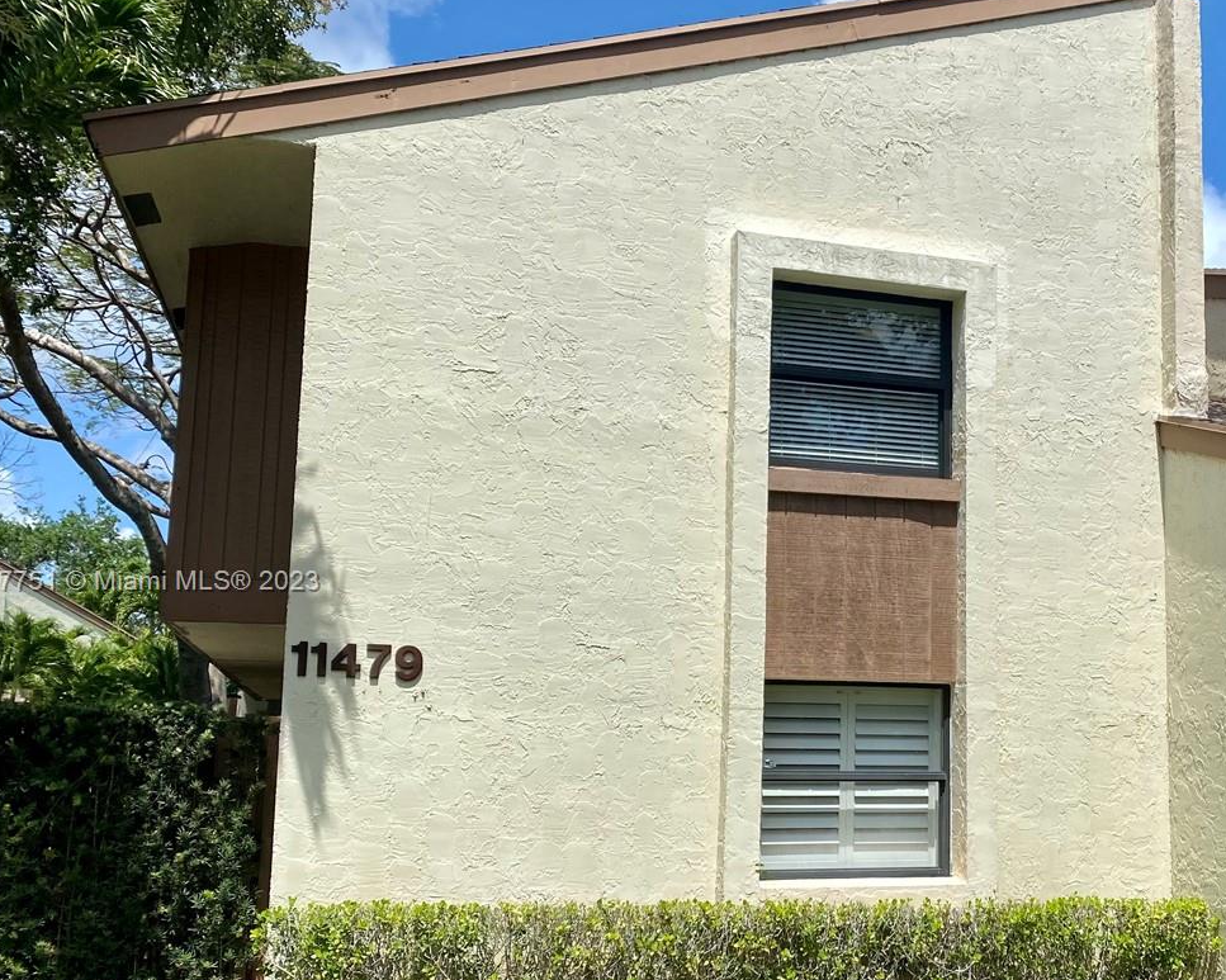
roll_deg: -0.7
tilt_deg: +8.7
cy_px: 583
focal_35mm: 42
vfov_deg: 35.5
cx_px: 928
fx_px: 1524
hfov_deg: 42.4
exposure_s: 1/4115
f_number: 1.8
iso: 32
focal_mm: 4.25
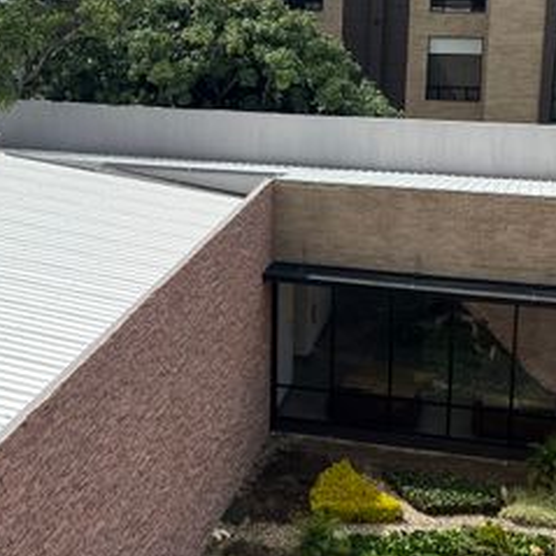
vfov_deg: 26.8
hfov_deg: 26.8
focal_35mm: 64
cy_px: 198
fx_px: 1163
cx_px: 222
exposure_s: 1/4630
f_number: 1.5
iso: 50
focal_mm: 5.7
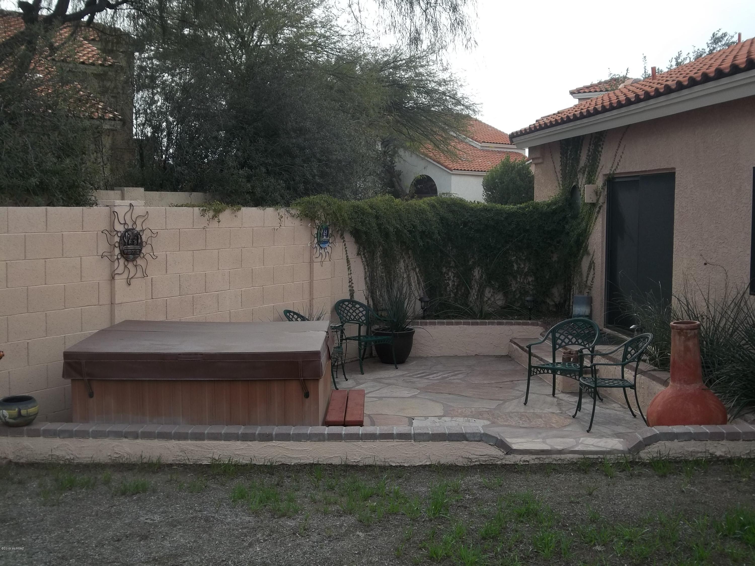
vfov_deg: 32.9
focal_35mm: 44
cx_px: 378
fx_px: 960
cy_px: 283
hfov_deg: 42.9
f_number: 4.5
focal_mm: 7.8
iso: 80
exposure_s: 1/250
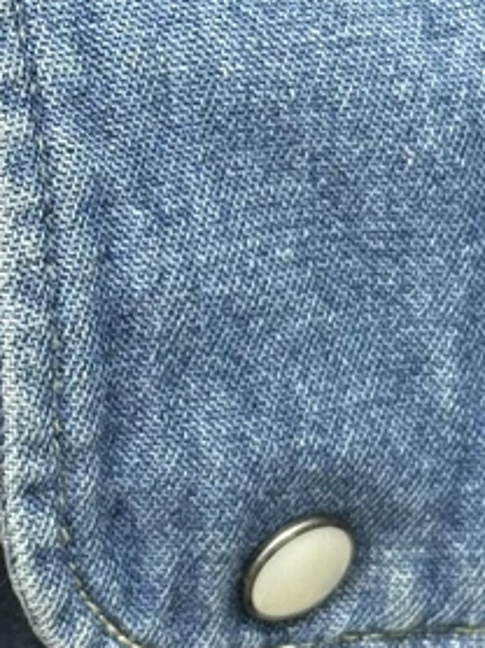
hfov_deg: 9.5
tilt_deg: -21.9
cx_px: -182
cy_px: 65
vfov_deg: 12.9
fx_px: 2844
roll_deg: -0.9
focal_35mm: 152
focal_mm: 6.76
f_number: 1.78
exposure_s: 1/561
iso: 64
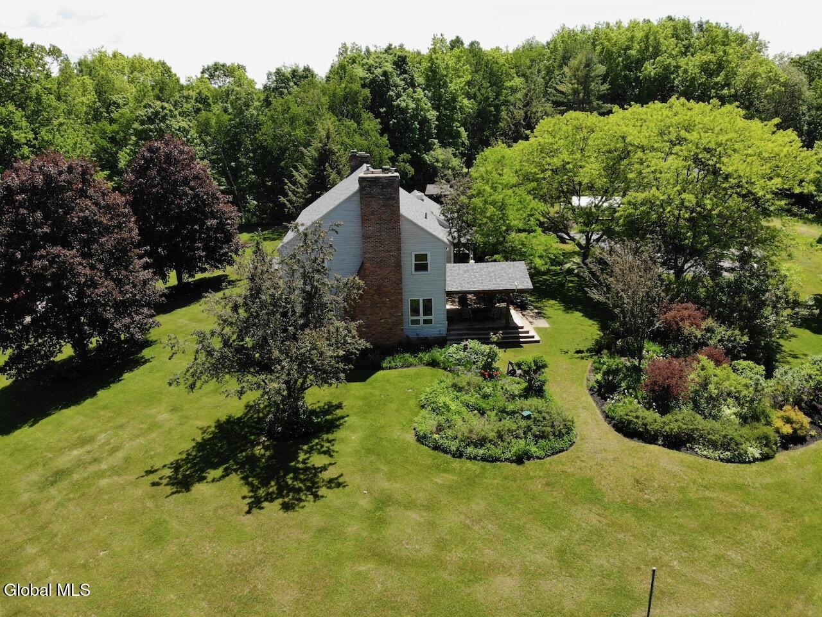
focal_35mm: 24
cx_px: 411
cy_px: 308
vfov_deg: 56.8
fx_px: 570
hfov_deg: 71.6
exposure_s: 1/561
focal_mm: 4.5
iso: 100
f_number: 2.8
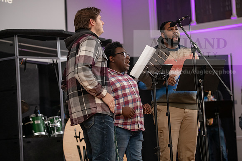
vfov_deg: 13.7
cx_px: 121
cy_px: 80
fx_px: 672
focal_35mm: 100
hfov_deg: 20.4
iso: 2000
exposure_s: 1/80
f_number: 3.2
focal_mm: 100
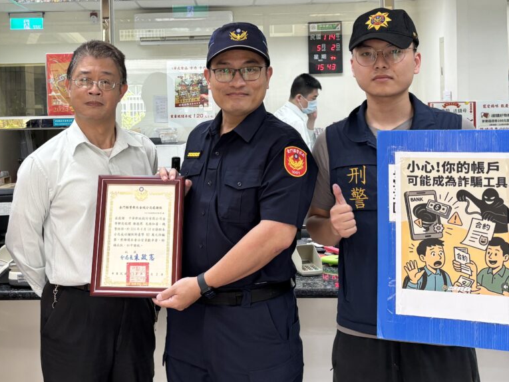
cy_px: 107
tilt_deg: -1.5
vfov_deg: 28.3
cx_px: 182
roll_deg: +0.5
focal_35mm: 51
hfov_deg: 37.2
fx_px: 750
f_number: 1.6
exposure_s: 1/120
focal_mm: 5.96
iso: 100
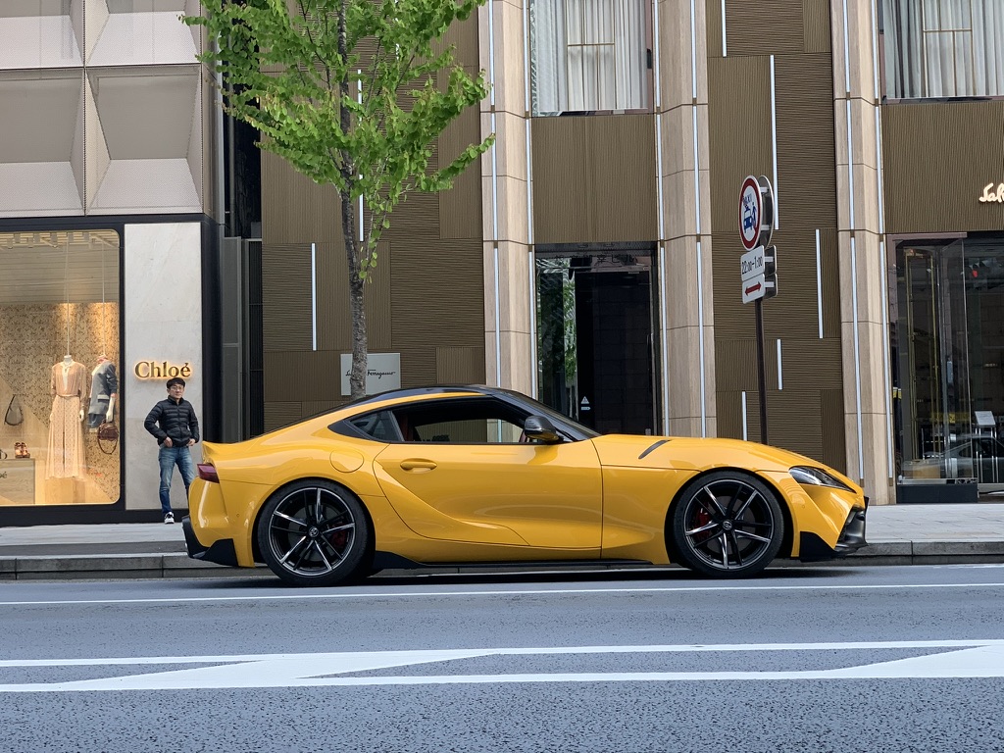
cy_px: 376
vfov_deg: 28.0
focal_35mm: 52
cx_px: 502
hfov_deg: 36.8
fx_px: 1508
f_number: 2.4
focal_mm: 6
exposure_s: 1/122
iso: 64
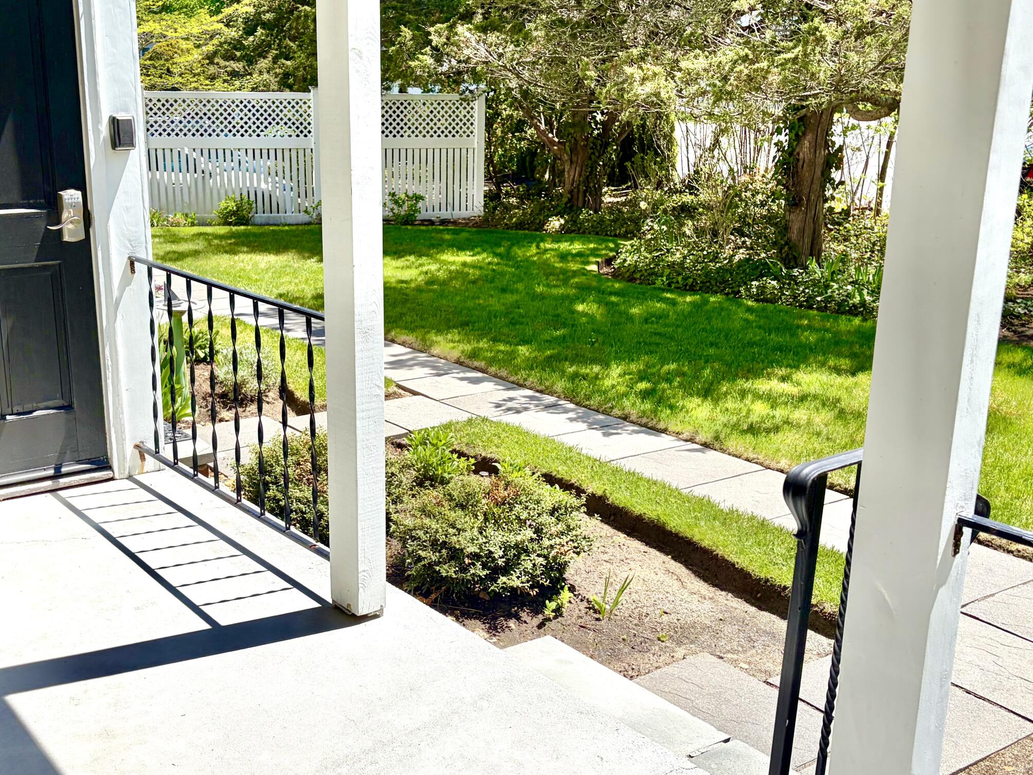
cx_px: 435
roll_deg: -0.1
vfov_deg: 36.8
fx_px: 1164
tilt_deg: -15.1
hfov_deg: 47.7
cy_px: 399
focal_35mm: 39
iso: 50
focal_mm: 5.96
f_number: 1.6
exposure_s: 1/2865
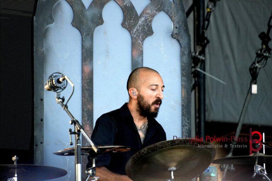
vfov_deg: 3.7
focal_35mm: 375
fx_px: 2833
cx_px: 136
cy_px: 90
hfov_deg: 5.5
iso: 1600
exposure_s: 1/400
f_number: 6.3
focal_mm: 250
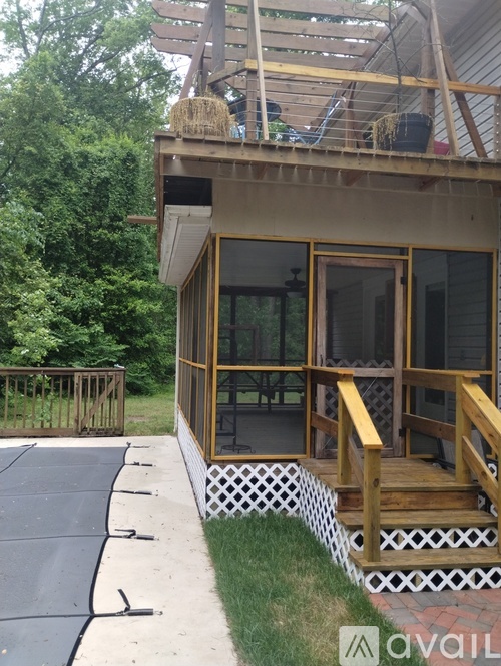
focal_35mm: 28
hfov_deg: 49.9
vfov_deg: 63.4
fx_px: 539
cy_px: 333
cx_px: 250
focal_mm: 4.27
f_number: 1.8
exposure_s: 1/120
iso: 275
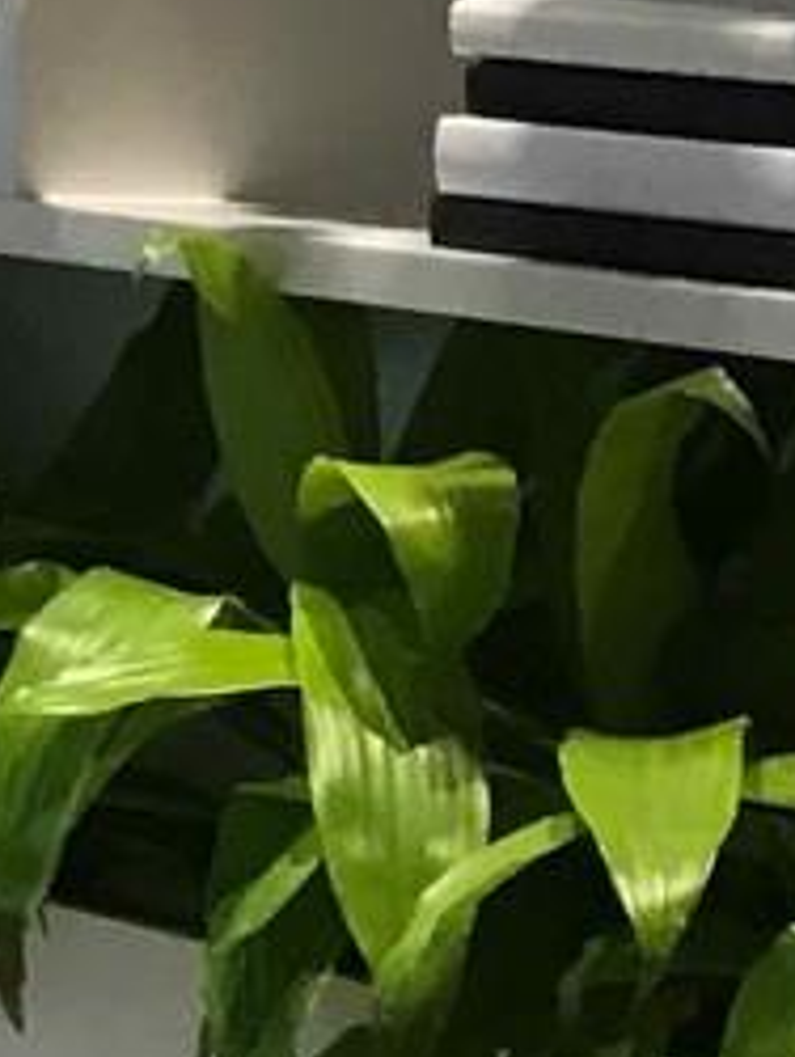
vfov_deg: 10.8
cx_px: -1988
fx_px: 5472
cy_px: -237
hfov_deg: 7.0
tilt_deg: -0.5
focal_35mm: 179
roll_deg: +0.2
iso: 40
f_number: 1.8
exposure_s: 1/30
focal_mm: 3.99
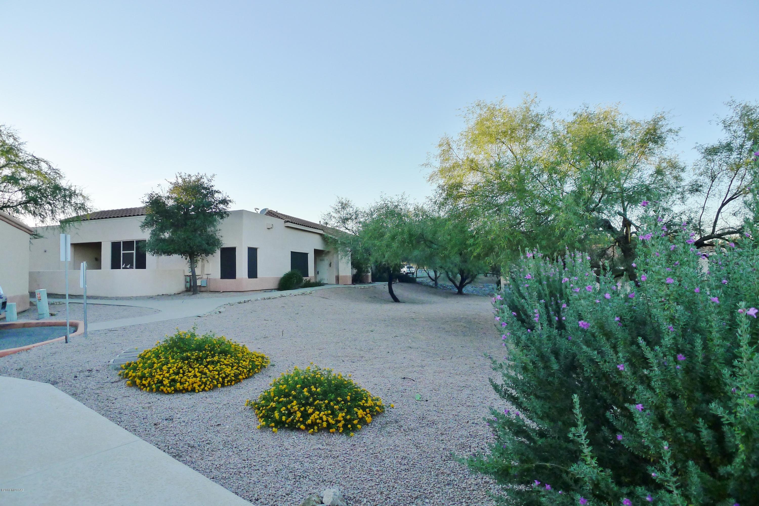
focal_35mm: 24
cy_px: 253
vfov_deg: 53.1
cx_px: 380
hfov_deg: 73.7
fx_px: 506
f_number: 2.8
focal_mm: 5.1
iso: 125
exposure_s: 1/400
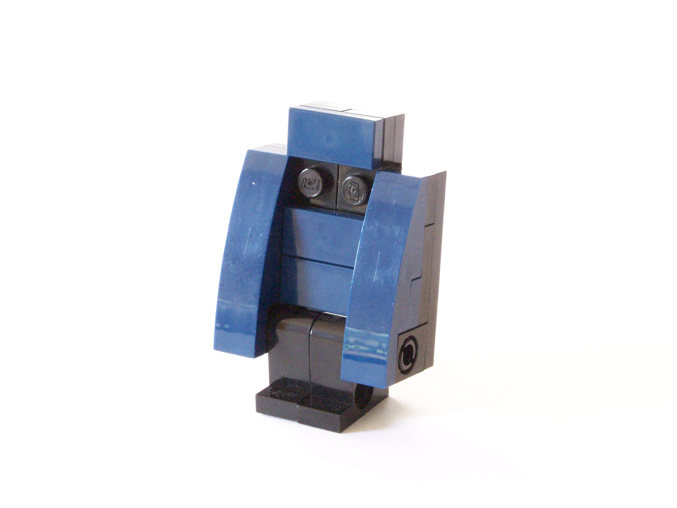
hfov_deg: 20.9
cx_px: 338
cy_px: 254
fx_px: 1838
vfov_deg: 15.7
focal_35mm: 94
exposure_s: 1/20
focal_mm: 15.6
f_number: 7.1
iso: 400
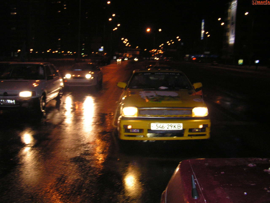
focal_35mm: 38
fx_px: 296
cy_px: 102
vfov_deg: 37.7
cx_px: 135
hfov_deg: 49.0
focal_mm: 6.3
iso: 200
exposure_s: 1/40
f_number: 2.8
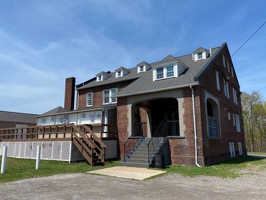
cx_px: 132
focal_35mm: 28
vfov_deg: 49.7
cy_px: 99
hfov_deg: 63.4
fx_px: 215
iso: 32
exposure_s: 1/3610
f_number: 1.8
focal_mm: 4.25
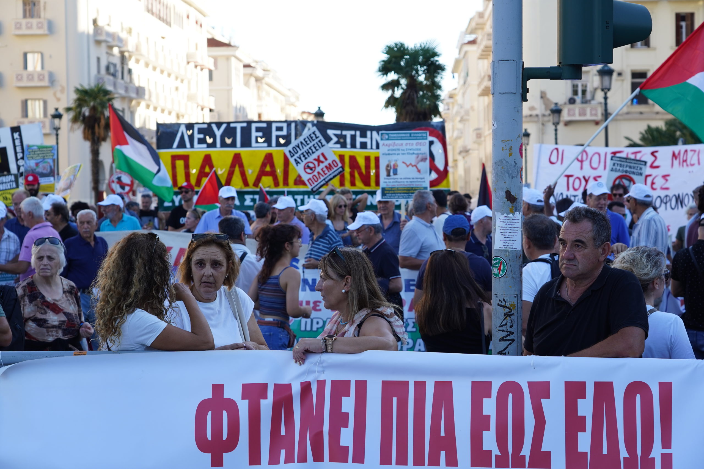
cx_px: 352
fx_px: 1330
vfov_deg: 20.0
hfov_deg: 29.7
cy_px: 234
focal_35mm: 68
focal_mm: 68
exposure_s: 1/250
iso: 250
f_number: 5.6
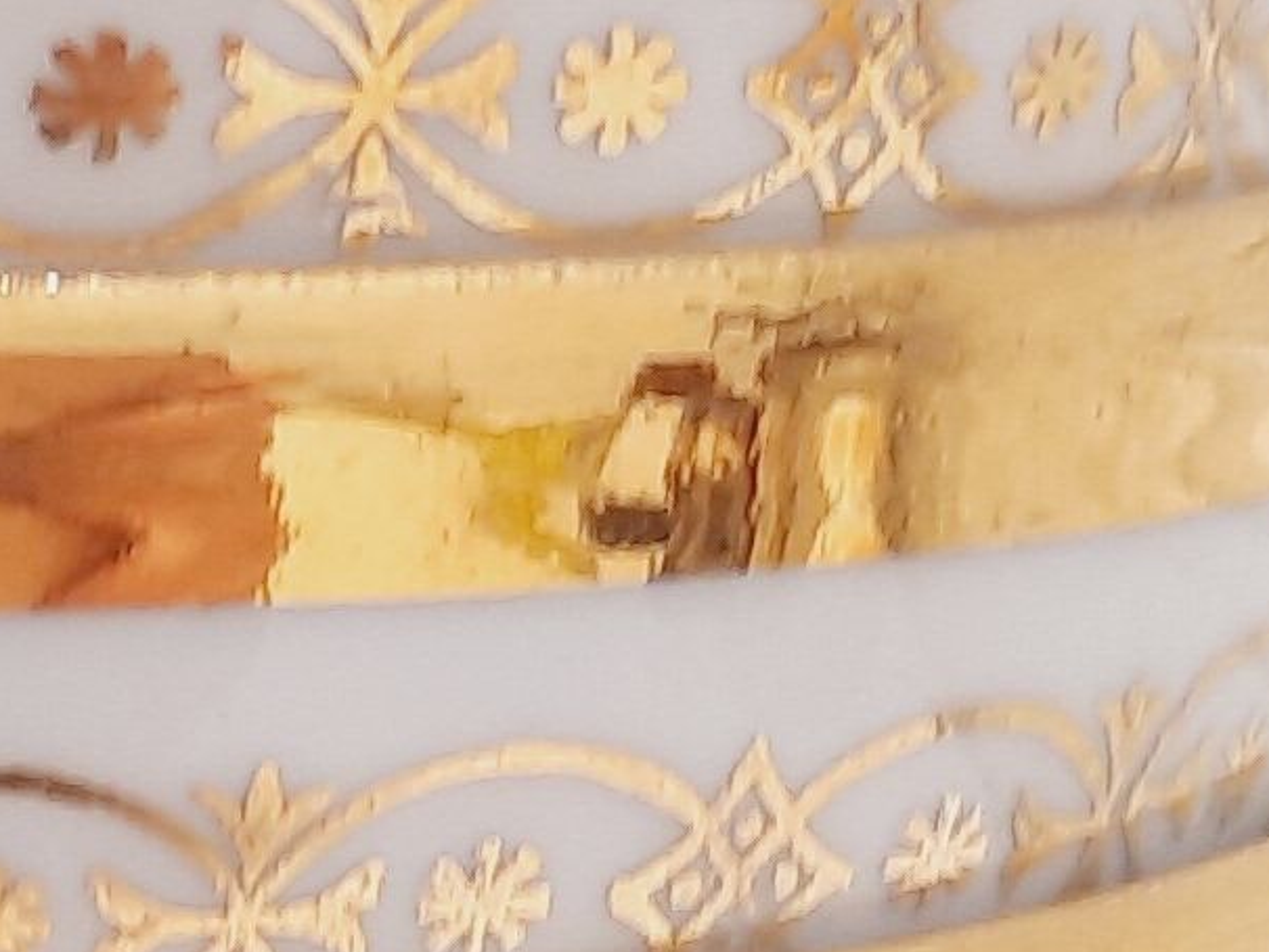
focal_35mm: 165
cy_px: 994
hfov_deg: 10.7
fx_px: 6051
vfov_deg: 8.9
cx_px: -1480
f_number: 2
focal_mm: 4.6
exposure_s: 1/30
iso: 32
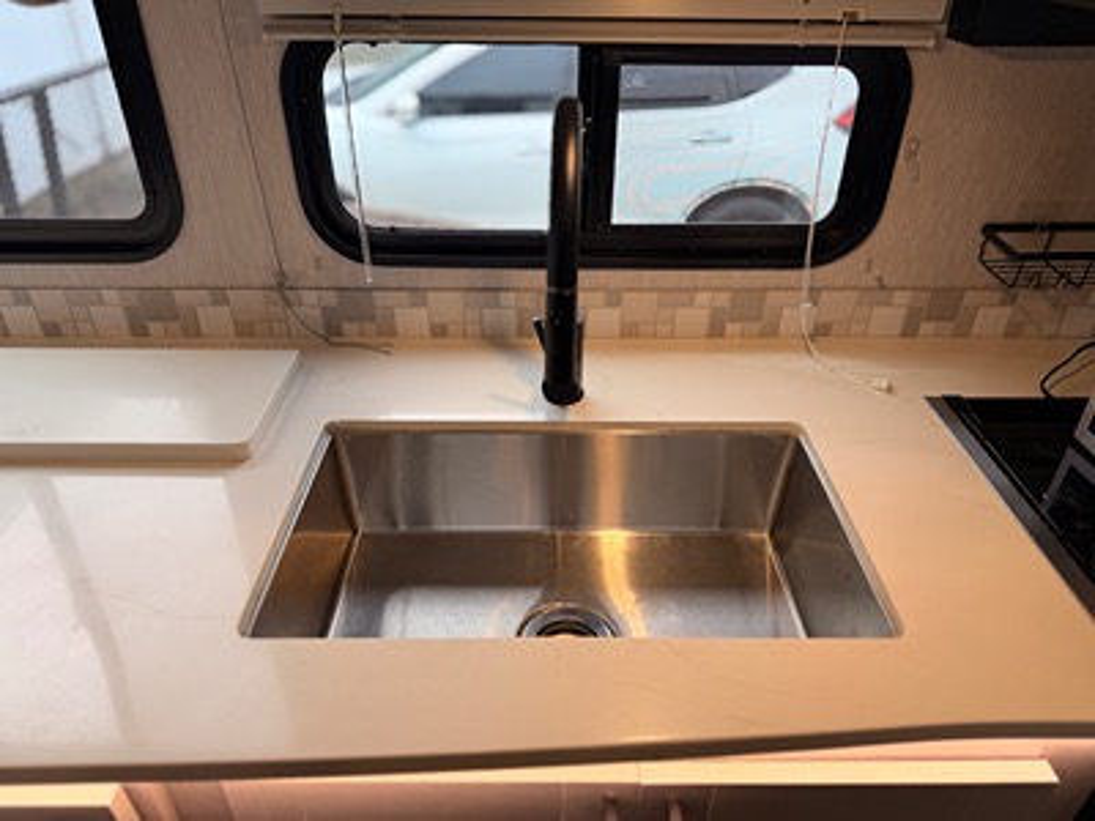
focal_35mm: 24
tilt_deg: -32.2
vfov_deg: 56.8
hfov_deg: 71.6
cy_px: 410
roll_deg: -0.2
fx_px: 759
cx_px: 548
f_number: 1.78
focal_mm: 6.76
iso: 64
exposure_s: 1/121
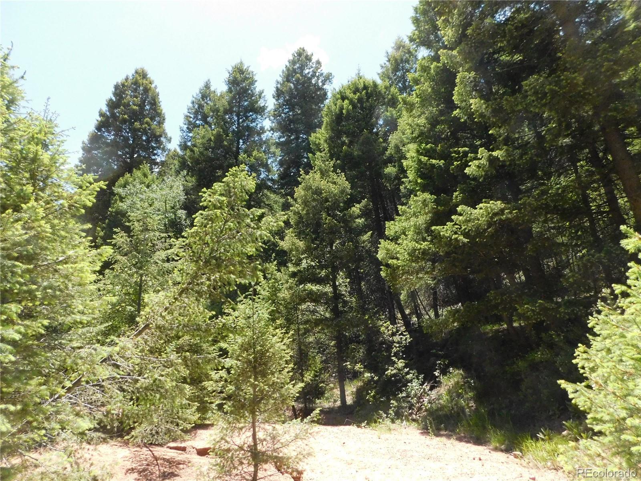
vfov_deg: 58.9
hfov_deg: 73.9
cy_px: 240
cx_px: 320
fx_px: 426
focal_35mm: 23
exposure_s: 1/800
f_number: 6
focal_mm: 4
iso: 800
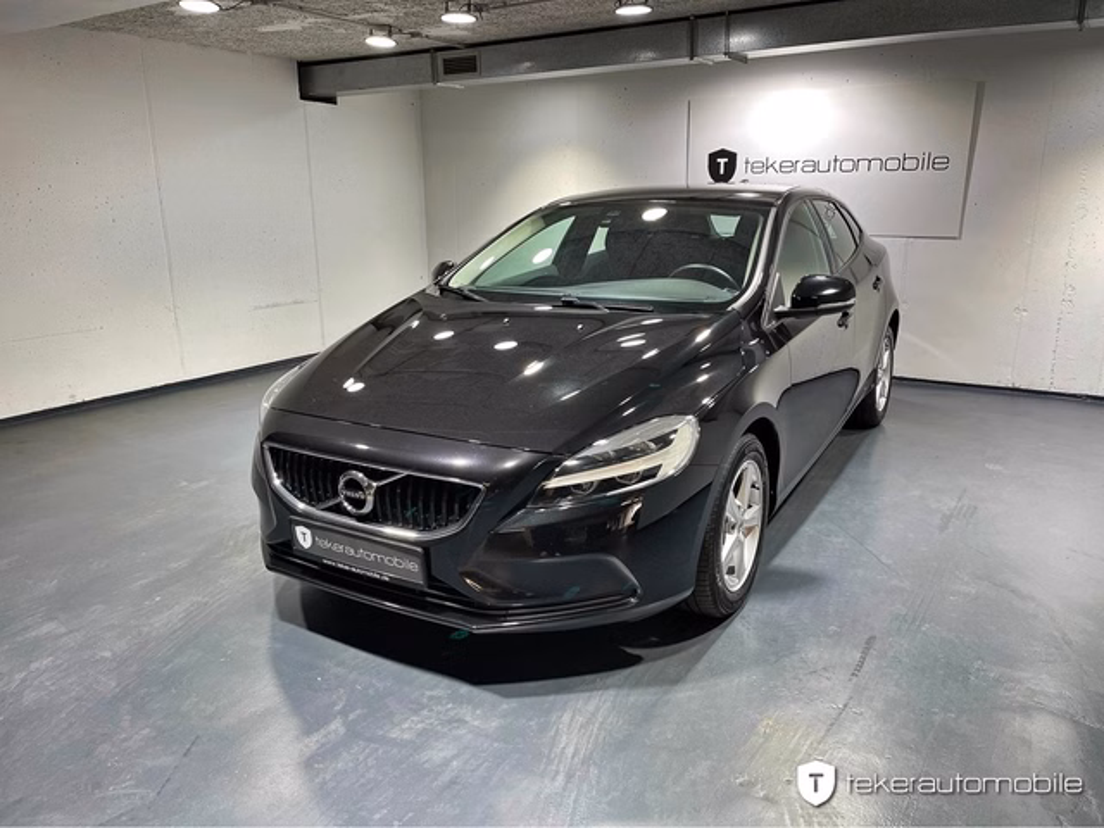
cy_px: 414
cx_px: 552
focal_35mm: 26
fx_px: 829
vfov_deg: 53.1
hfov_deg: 67.3
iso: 125
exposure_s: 1/100
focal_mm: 5.1
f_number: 1.6
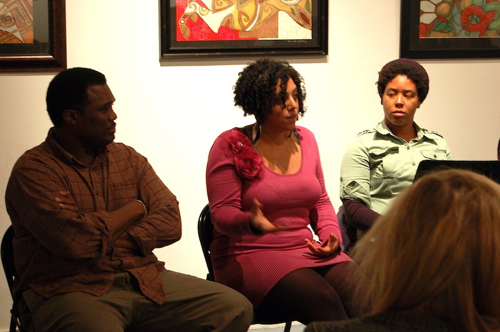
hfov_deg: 24.6
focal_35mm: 82
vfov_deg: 16.5
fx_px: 1145
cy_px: 166
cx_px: 250
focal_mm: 55
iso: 800
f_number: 6.3
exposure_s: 1/13
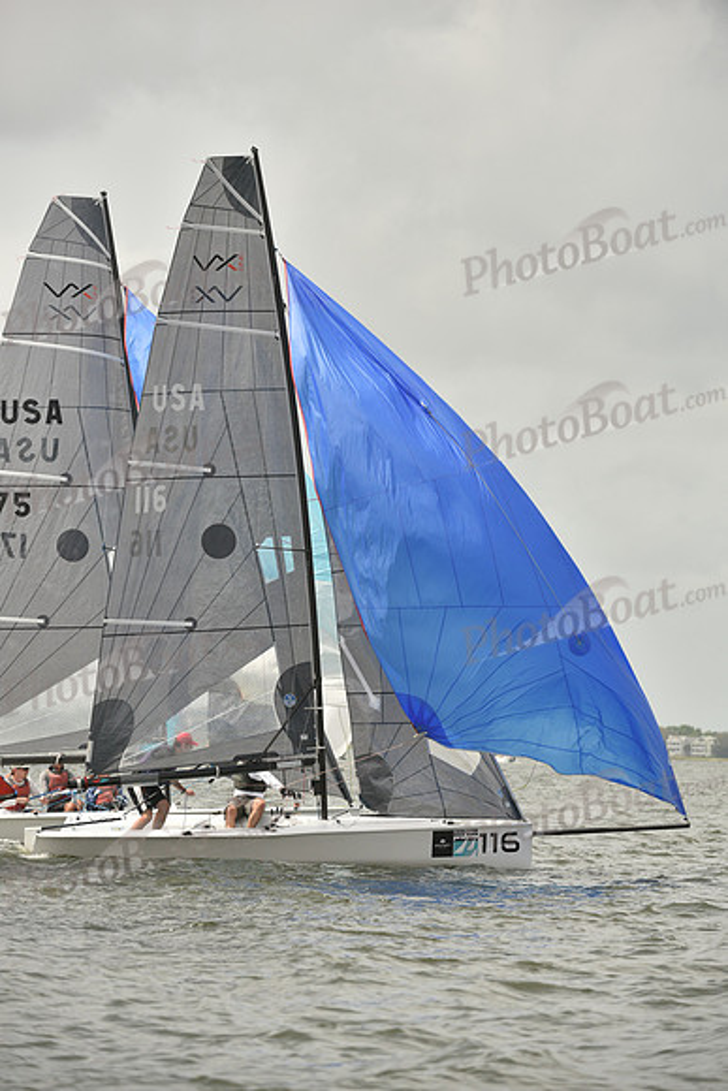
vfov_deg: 8.6
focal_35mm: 240
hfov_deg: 5.7
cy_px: 546
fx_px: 7275
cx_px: 364
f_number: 7.1
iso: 320
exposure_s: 1/1250
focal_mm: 240
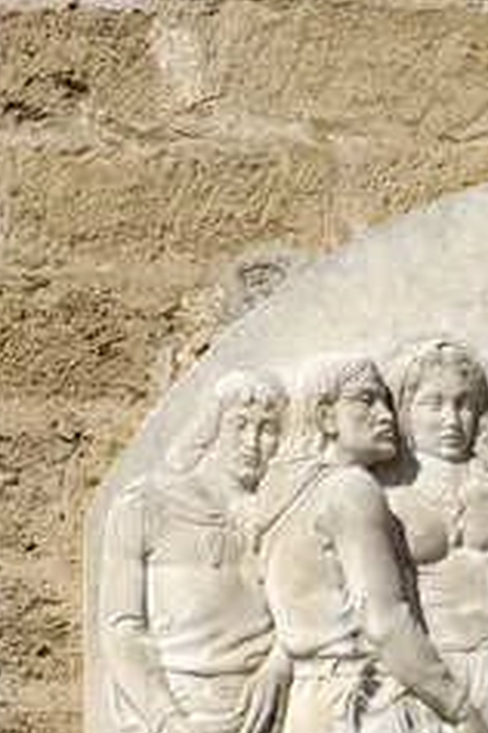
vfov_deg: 8.8
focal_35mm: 226
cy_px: 1203
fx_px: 4595
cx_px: 695
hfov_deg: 6.0
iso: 100
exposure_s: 1/500
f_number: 8
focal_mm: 45
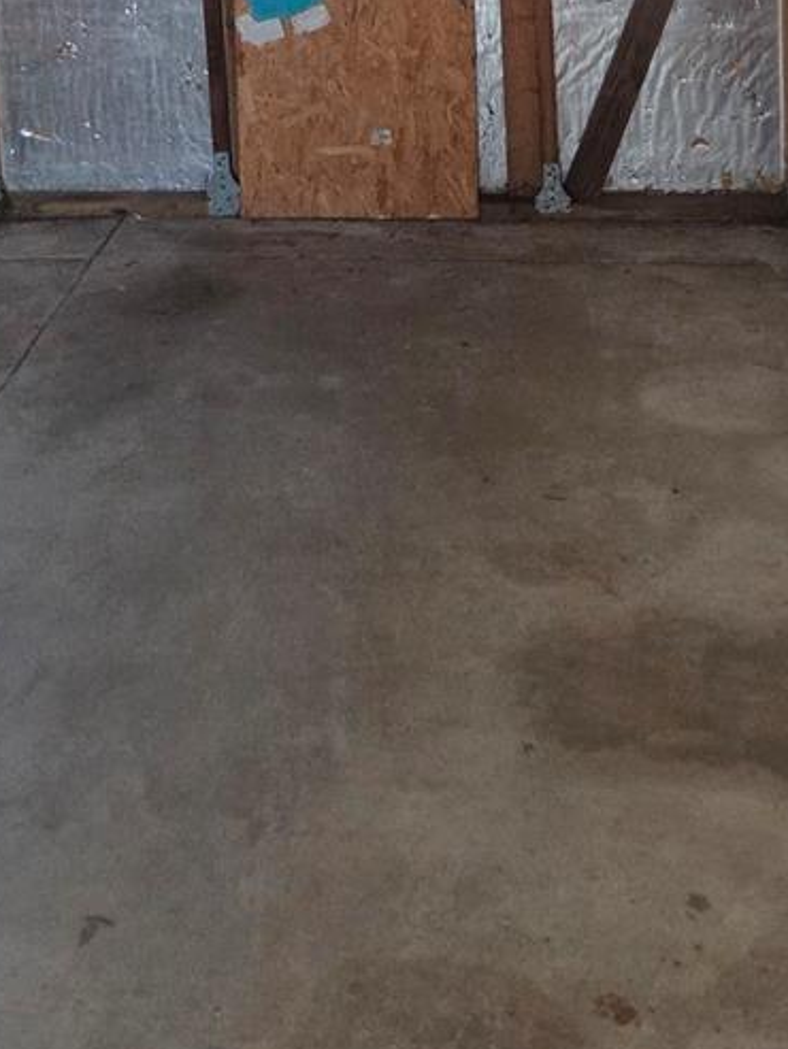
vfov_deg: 30.8
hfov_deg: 26.1
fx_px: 1699
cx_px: 315
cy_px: -94
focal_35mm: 56
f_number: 1.8
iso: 1250
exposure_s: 1/120
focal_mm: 5.4
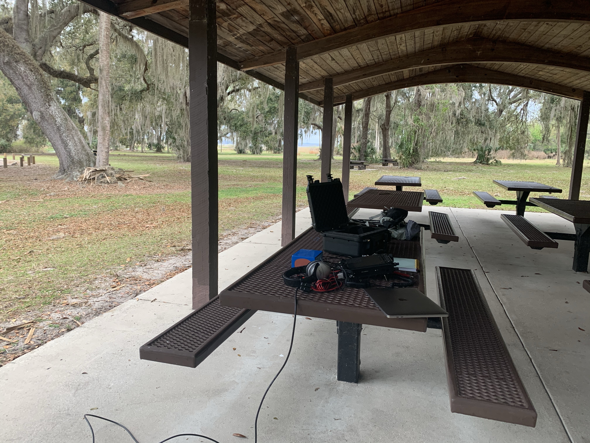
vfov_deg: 53.1
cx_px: 295
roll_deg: -1.6
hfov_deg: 67.3
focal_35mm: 26
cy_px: 222
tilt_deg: -9.1
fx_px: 443
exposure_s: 1/122
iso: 64
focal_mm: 4.25
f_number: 1.8
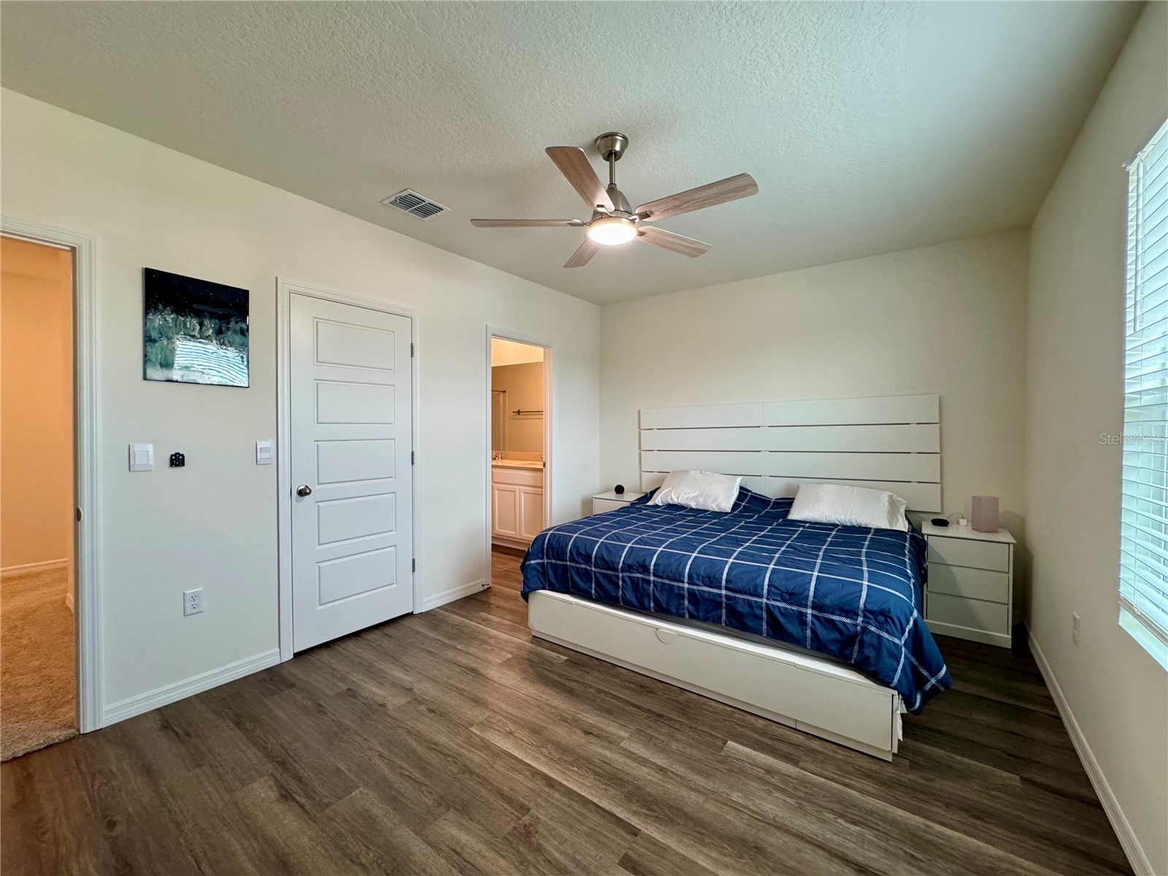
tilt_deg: -2.1
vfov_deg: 85.7
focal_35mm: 14
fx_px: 472
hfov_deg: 102.1
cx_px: 584
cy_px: 438
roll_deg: +0.3
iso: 250
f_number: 2.2
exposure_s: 1/120
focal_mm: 2.22
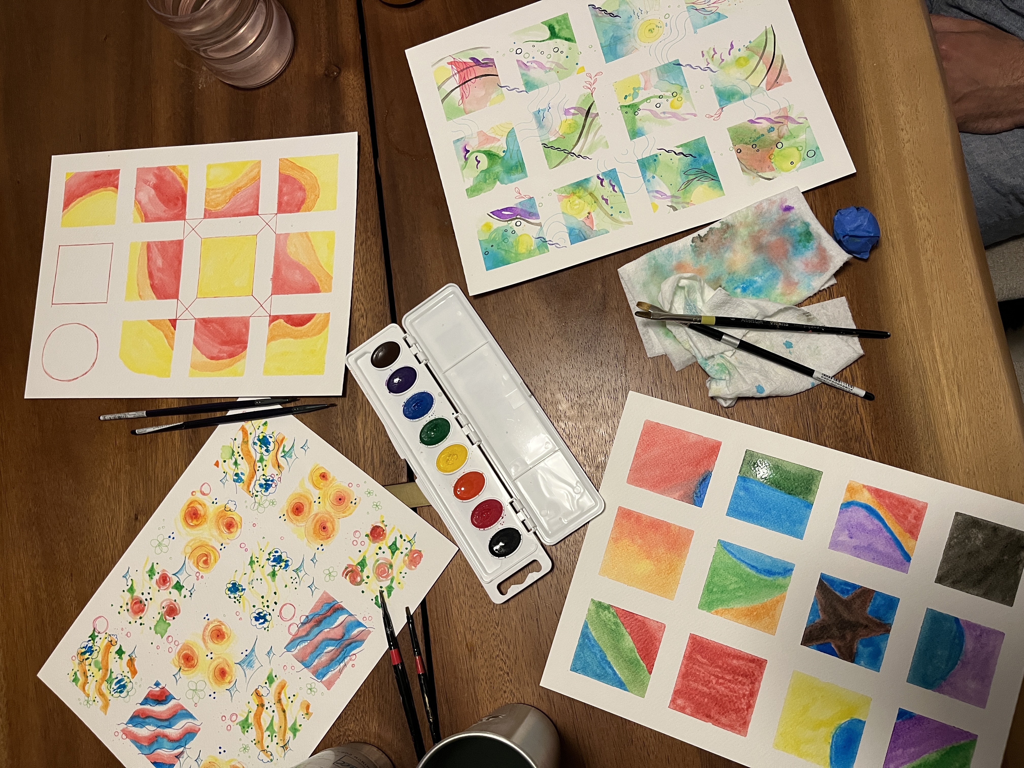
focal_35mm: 26
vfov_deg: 53.1
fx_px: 769
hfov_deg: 67.3
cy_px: 384
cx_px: 512
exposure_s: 1/60
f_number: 1.6
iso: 200
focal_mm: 5.1
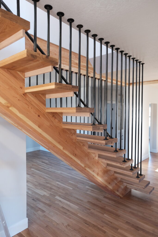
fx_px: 158
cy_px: 118
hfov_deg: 53.1
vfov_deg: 73.7
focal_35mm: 24
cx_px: 79
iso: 500
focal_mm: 16
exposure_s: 1/15
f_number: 4
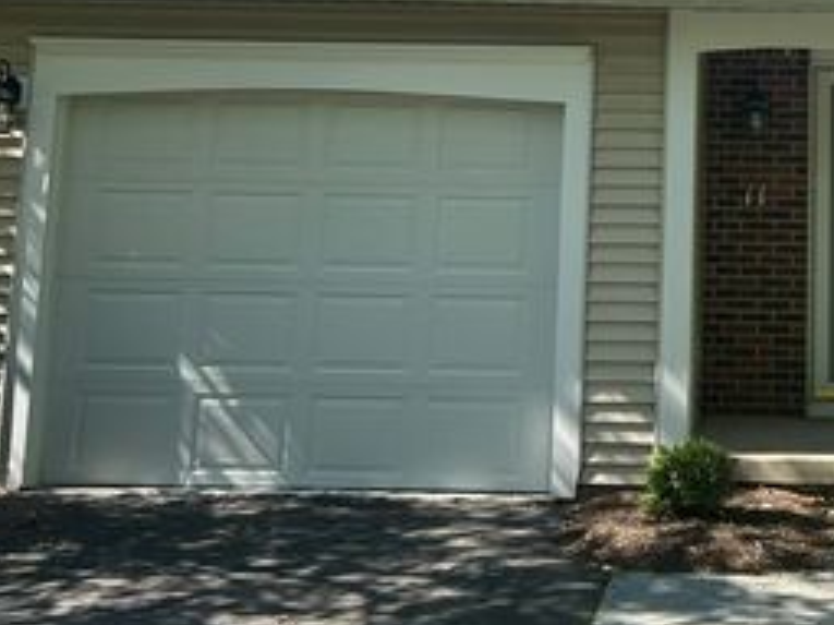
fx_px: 1228
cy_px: 51
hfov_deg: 35.3
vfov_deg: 27.4
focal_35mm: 51
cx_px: 749
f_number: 1.5
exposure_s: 1/1412
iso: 50
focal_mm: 5.7
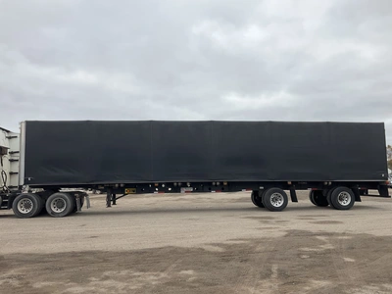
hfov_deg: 61.7
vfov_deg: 48.2
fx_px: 328
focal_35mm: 29
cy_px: 147
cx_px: 196
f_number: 1.8
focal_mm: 3
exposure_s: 1/1121
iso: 25
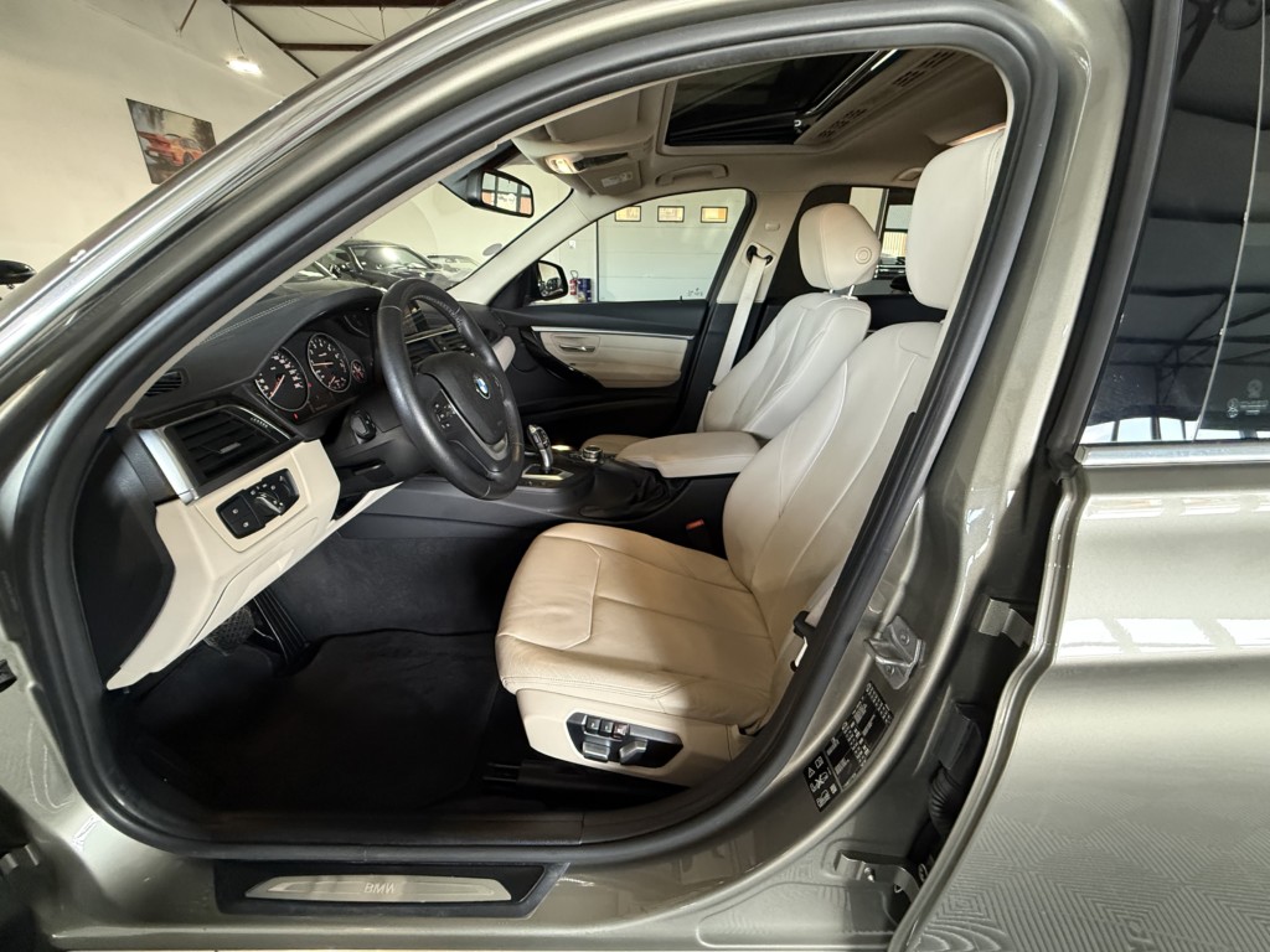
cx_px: 635
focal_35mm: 14
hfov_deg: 102.1
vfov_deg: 85.7
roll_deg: -0.6
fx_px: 514
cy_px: 476
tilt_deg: -23.5
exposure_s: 1/50
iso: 640
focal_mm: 2.22
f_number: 2.2
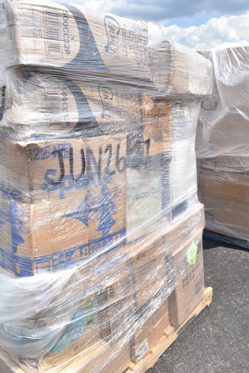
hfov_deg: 47.9
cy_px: 186
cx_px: 124
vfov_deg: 67.4
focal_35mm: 27
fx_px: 280
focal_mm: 18
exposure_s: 1/320
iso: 200
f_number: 9
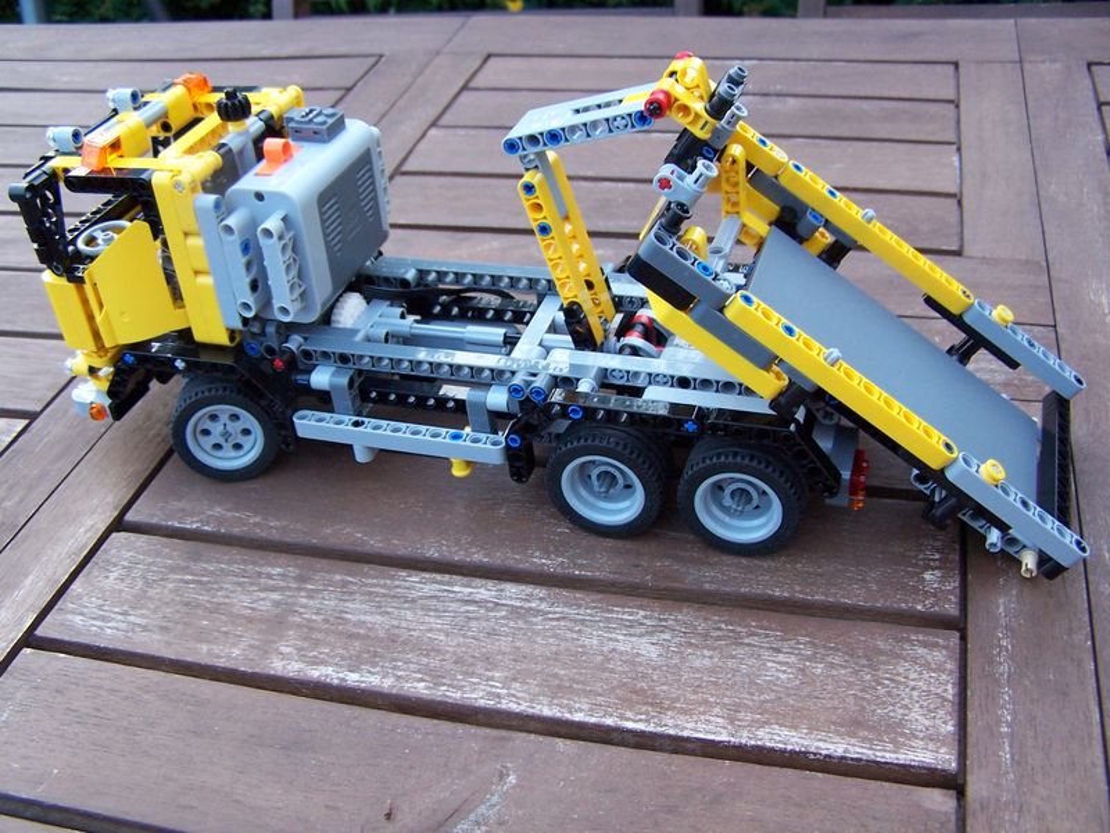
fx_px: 1219
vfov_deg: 37.7
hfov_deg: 49.0
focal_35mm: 38
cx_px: 555
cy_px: 416
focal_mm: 6.3
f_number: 2.8
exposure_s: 1/8
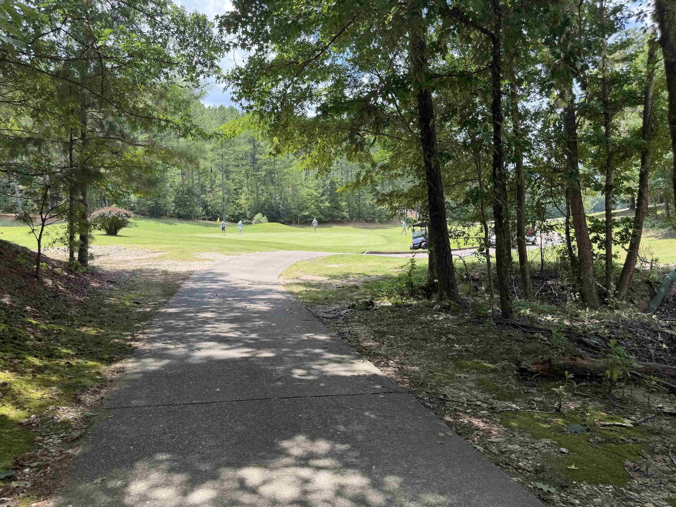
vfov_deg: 54.9
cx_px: 325
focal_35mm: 25
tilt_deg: -6.6
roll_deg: +2.0
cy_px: 258
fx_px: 488
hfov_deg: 69.4
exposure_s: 1/955
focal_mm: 6.76
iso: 80
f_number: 1.78
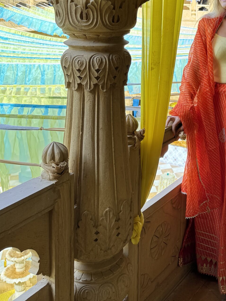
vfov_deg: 37.0
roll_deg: -2.0
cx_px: 223
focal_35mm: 48
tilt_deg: -3.9
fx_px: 418
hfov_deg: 28.5
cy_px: 28
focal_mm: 6.86
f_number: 1.78
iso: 80
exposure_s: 1/477
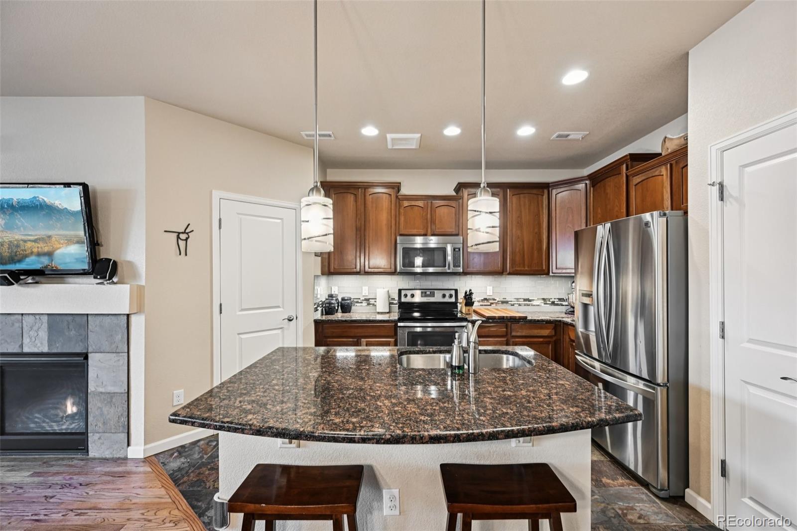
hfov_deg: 104.3
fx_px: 310
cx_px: 398
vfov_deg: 81.2
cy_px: 266
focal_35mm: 14
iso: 400
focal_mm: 14
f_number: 8
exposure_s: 1/6
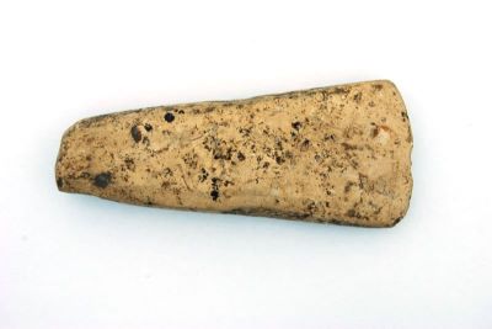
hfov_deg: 28.1
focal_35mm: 72
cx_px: 246
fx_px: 984
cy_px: 164
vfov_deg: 18.9
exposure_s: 1.3
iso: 100
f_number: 9
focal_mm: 48
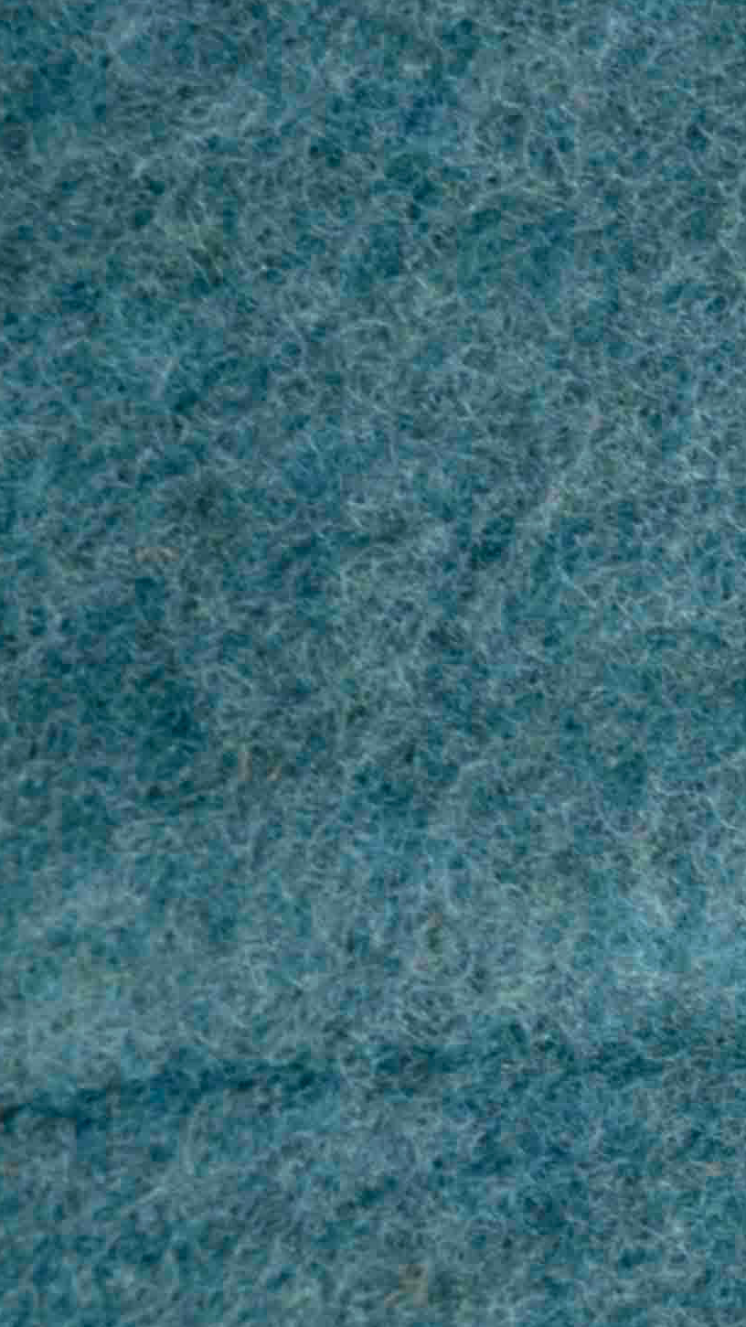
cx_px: 2384
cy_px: -1743
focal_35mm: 287
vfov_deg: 7.1
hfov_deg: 4.1
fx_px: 10094
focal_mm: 50
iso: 100
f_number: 10
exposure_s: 1/160
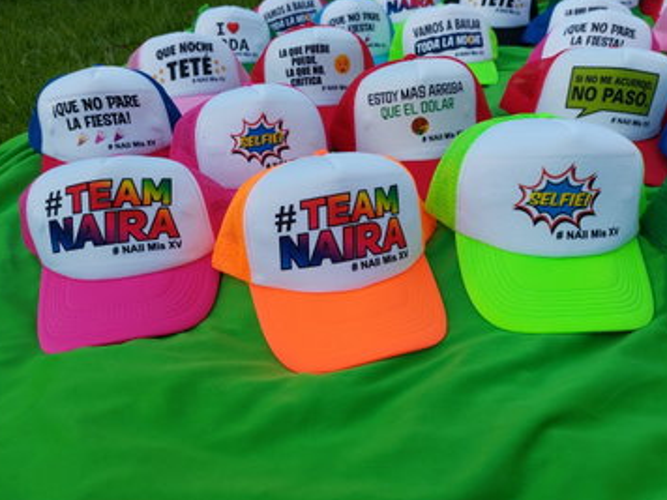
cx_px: 347
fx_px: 520
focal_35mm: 27
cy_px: 270
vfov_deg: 51.3
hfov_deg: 65.3
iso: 25
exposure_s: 1/166
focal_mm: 5.23
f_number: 1.8
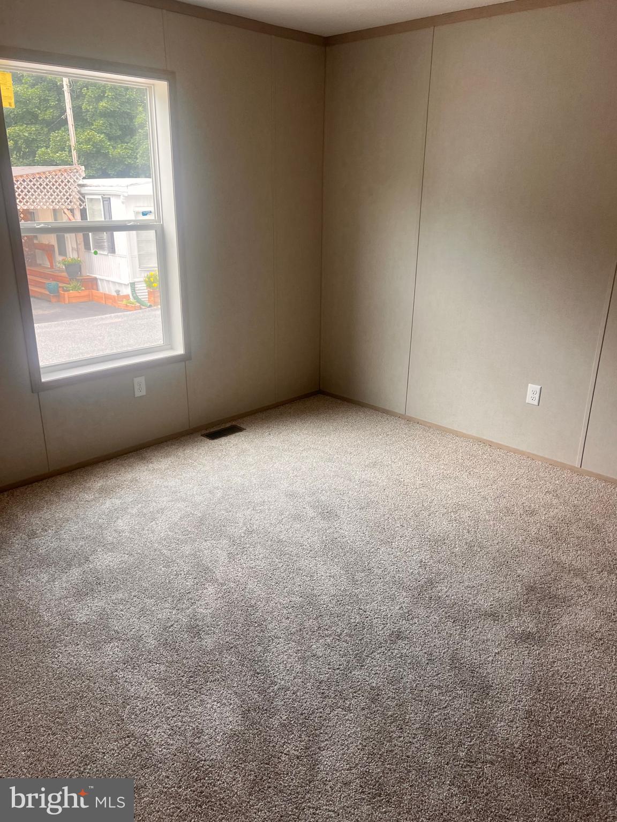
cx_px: 308
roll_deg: +1.2
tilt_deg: -18.4
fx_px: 618
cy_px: 411
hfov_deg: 53.1
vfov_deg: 67.3
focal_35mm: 26
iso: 50
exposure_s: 1/138
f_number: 1.5
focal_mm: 5.7
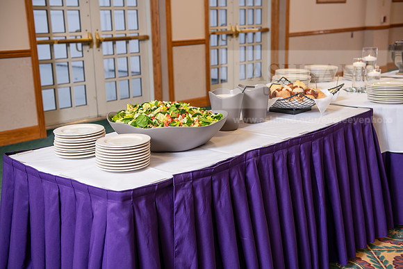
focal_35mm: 48
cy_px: 134
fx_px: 537
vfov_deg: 28.1
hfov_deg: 41.1
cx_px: 202
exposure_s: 1/80
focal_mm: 48
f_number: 3.5
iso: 400
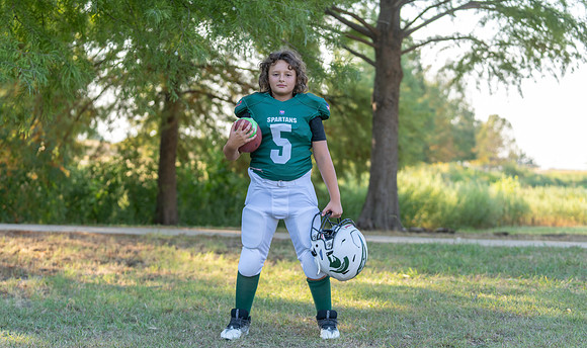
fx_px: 1242
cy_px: 165
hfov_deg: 26.6
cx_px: 297
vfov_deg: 16.0
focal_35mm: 79
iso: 160
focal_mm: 70
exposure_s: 1/320
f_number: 2.8
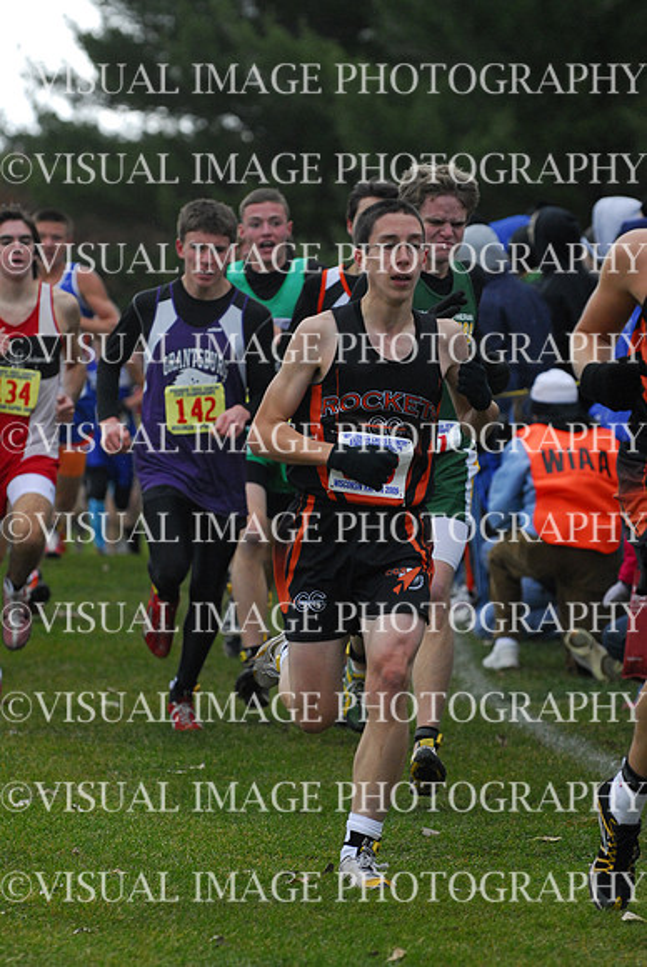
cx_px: 324
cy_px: 484
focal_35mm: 240
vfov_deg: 8.6
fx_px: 6454
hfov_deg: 5.7
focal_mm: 160
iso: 800
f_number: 4
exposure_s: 1/640
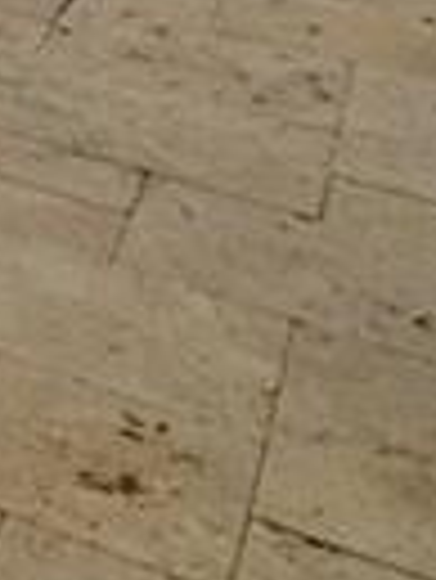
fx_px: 2109
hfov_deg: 6.7
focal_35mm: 126
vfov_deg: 12.9
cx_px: -1618
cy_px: -690
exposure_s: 1/250
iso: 200
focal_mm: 11
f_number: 8
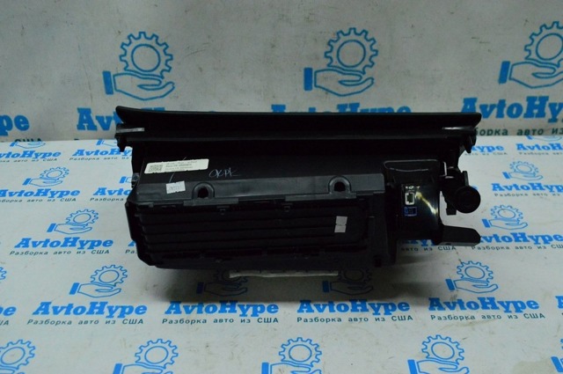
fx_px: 586
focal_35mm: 38
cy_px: 187
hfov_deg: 51.3
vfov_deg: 35.4
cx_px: 282
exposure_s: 1/800
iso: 6400
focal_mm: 25
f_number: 6.3
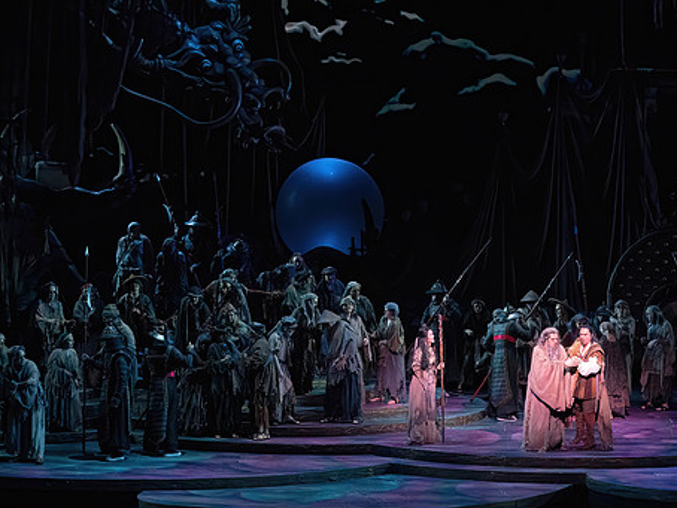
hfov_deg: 22.7
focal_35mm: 86
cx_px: 415
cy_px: 224
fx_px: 1683
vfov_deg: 17.2
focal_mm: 70
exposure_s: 1/320
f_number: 9
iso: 20000
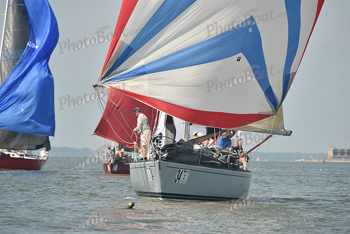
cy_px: 117
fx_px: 3890
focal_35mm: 400
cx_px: 175
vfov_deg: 3.4
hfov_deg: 5.2
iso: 320
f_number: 7.1
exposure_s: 1/1250
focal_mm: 400
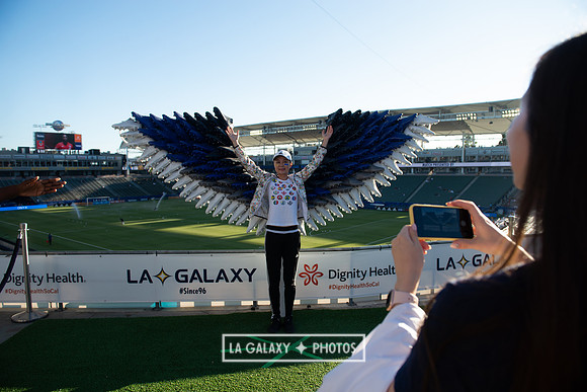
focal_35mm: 24
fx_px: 391
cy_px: 196
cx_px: 294
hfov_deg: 73.7
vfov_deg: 53.2
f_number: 4.5
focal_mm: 24
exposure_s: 1/800
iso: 200
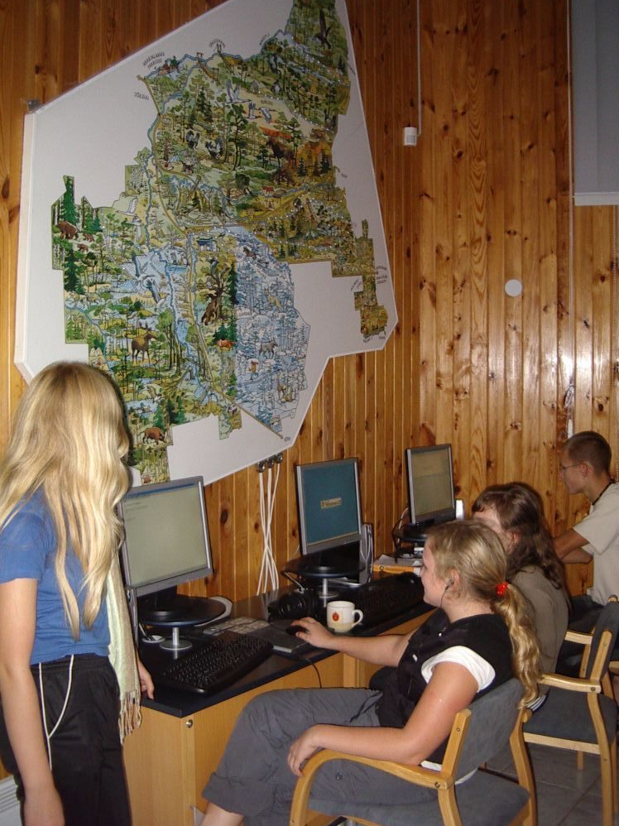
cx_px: 305
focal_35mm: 39
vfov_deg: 47.9
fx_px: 930
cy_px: 419
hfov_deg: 36.8
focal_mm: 5.8
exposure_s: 1/60
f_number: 2.6
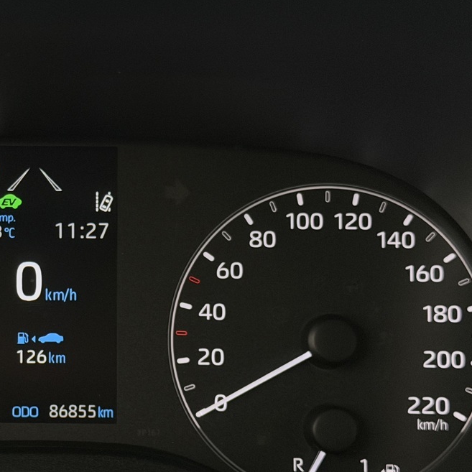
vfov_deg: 18.7
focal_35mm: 93
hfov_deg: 18.2
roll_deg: -0.4
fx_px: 1435
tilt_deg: -20.6
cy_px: 287
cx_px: 6
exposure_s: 1/25
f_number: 1.78
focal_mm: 6.76
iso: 400
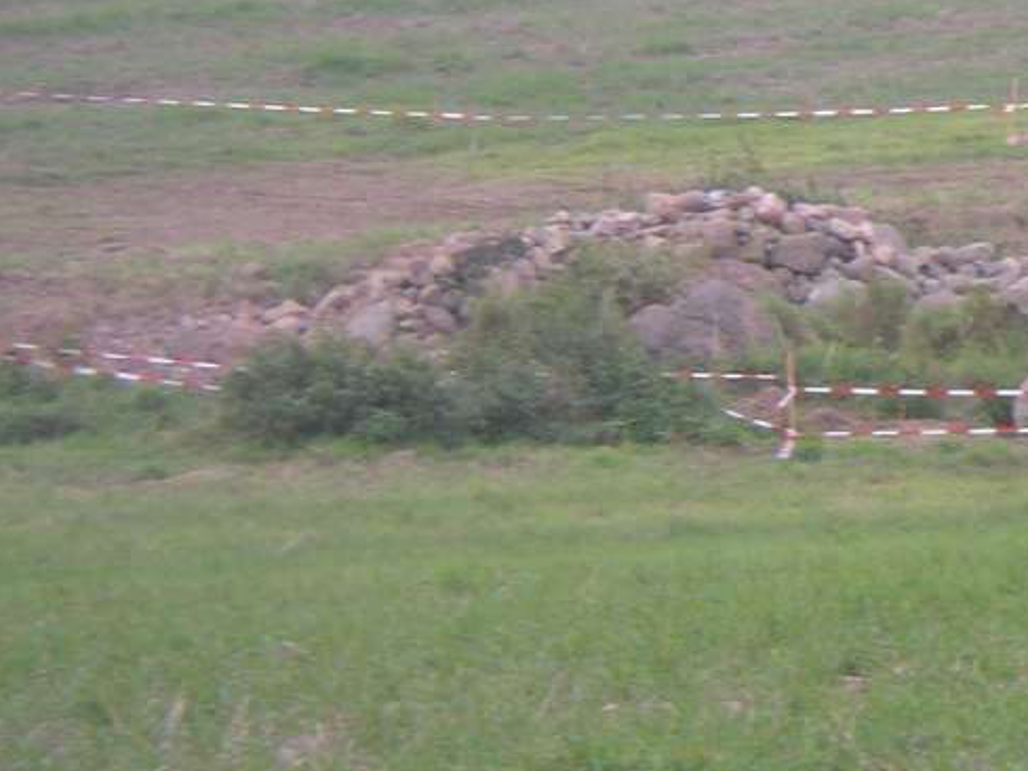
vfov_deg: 7.0
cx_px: 948
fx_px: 6326
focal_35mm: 213
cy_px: 110
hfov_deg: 9.2
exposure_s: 1/125
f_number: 3.9
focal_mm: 16
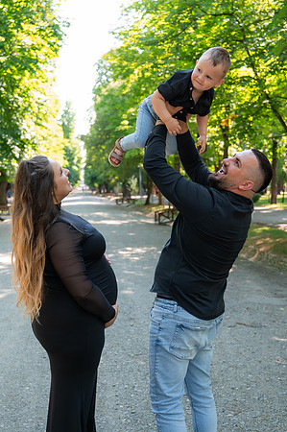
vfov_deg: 43.6
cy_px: 216
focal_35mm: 45
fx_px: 540
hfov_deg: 29.8
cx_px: 138
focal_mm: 30
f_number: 2.8
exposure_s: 1/320
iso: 320
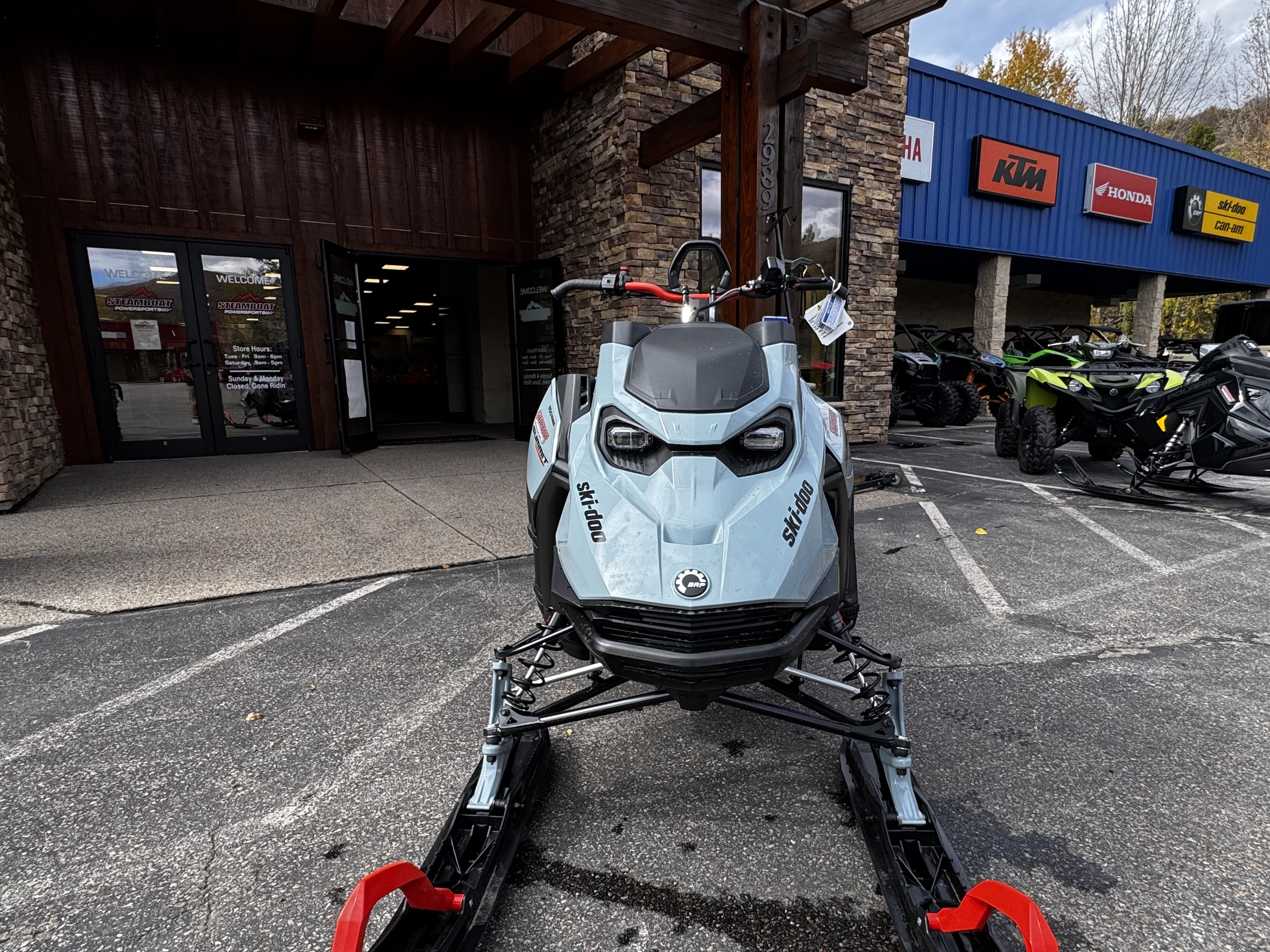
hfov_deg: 81.7
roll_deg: +0.4
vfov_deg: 65.7
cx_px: 665
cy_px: 535
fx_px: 734
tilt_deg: -13.4
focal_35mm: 20
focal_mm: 2.22
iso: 40
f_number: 2.2
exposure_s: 1/582
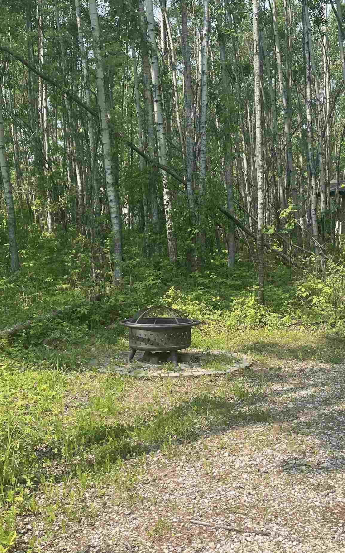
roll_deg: +1.2
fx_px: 692
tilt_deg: -4.3
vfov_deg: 43.4
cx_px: 177
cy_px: 310
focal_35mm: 46
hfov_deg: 28.0
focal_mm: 4.2
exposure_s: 1/1531
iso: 32
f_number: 1.6
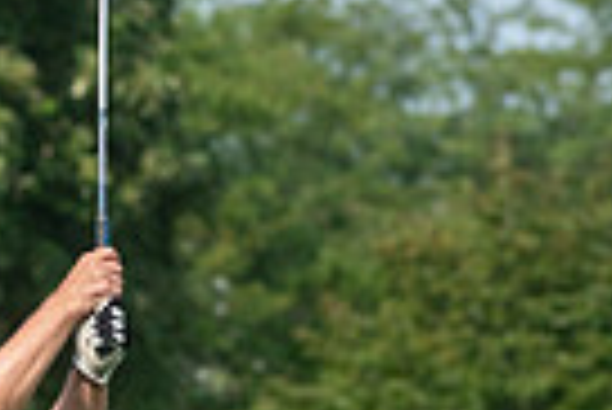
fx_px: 14465
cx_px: -207
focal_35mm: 850
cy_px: 561
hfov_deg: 2.4
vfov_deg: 1.6
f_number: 5
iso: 250
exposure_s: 1/2500
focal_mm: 200
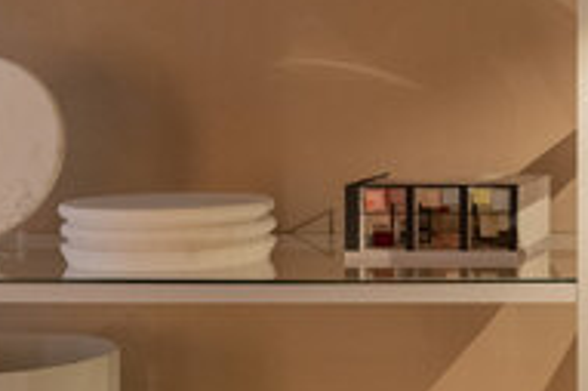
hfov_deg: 17.0
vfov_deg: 12.4
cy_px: 31
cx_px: 877
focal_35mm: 109
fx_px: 1780
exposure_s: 1/160
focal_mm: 23.1
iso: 2500
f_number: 2.8
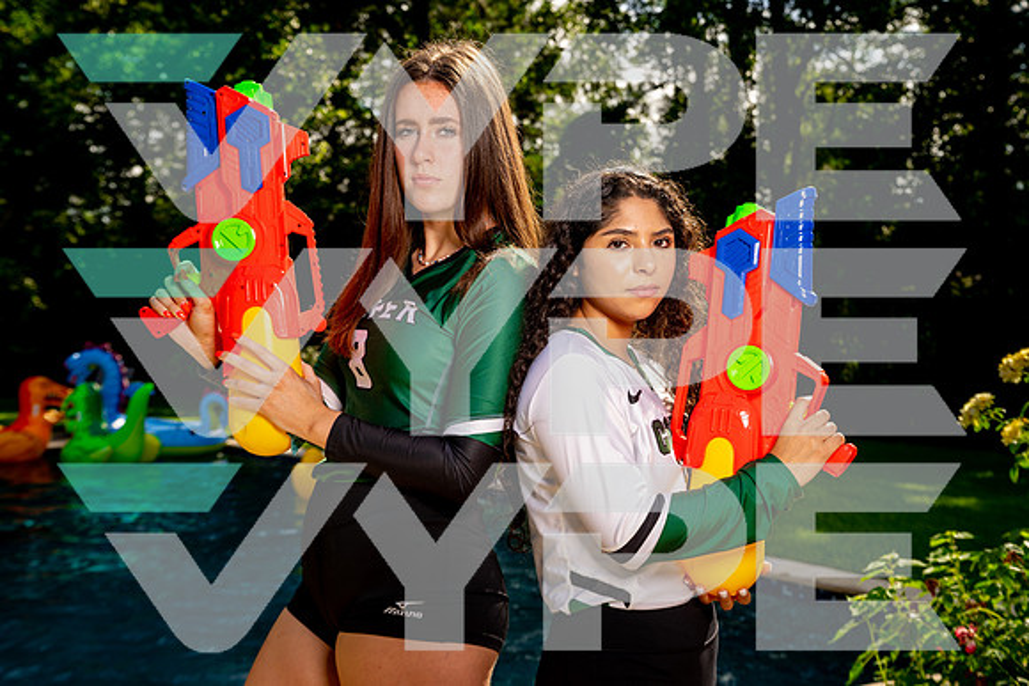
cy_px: 343
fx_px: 1401
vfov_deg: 27.5
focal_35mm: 49
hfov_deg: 40.3
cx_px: 514
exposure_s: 1/320
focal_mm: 49
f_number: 5.6
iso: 125
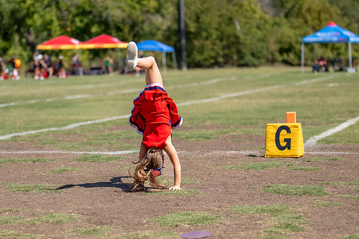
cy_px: 133
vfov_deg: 12.2
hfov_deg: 18.2
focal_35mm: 112
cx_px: 153
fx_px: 1120
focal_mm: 50
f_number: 1.2
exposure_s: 1/16000
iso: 160
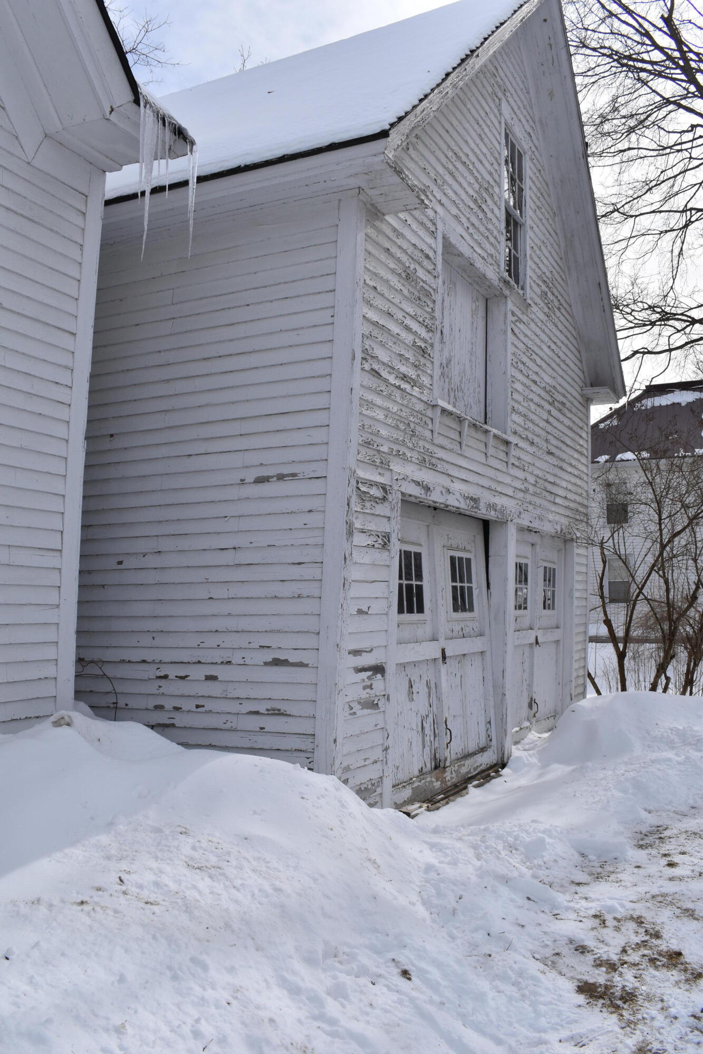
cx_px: 352
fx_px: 967
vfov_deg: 57.2
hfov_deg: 40.0
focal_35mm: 33
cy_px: 527
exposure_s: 1/500
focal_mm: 22
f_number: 11
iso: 200
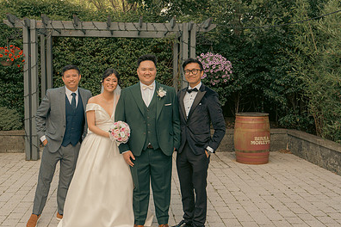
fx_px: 417
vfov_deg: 30.5
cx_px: 121
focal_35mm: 44
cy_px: 101
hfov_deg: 44.0
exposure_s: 1/160
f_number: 5.6
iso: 200
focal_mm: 30
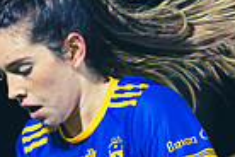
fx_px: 10998
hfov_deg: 1.2
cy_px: 246
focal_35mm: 1685
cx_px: 162
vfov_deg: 0.8
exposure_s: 1/500
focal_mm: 400
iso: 5000
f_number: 2.8
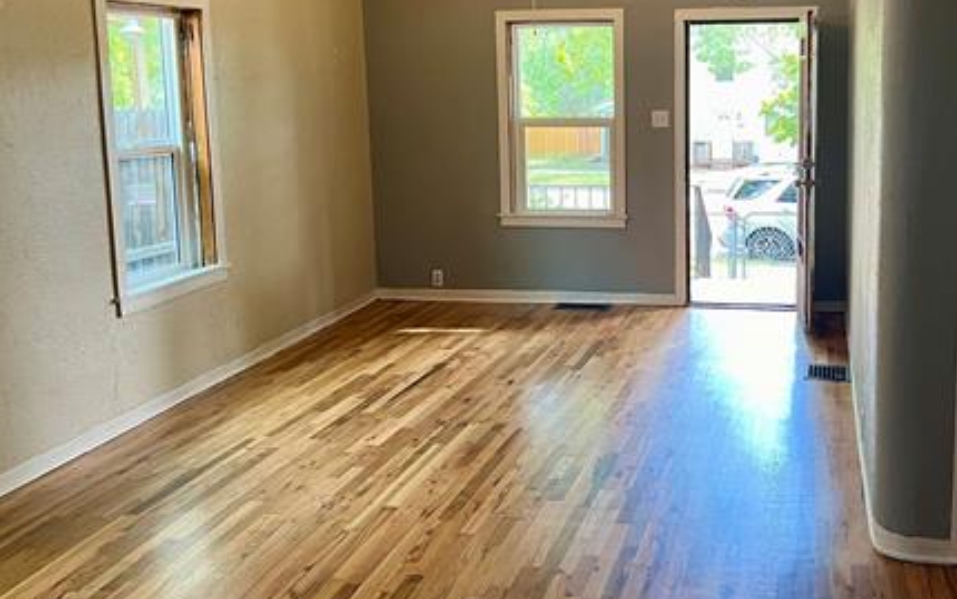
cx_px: 637
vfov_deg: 31.2
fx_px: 1070
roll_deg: +0.5
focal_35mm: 41
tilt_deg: -8.5
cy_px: 239
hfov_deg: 47.4
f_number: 1.5
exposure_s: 1/60
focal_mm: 5.7
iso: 80
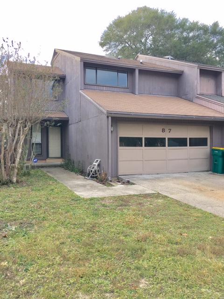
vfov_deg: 61.7
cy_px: 150
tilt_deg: -0.3
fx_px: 250
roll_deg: +0.1
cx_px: 112
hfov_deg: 48.2
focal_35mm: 29
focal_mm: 4.15
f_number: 2.2
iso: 25
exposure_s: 1/207
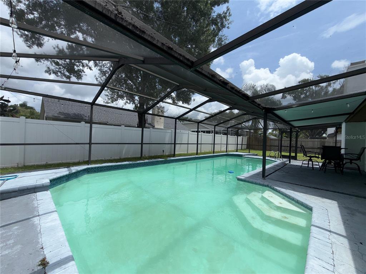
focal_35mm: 14
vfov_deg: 85.7
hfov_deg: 102.1
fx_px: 148
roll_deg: -2.4
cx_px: 183
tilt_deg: -0.2
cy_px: 137
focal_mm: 2.22
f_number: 2.2
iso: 16
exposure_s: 1/1145
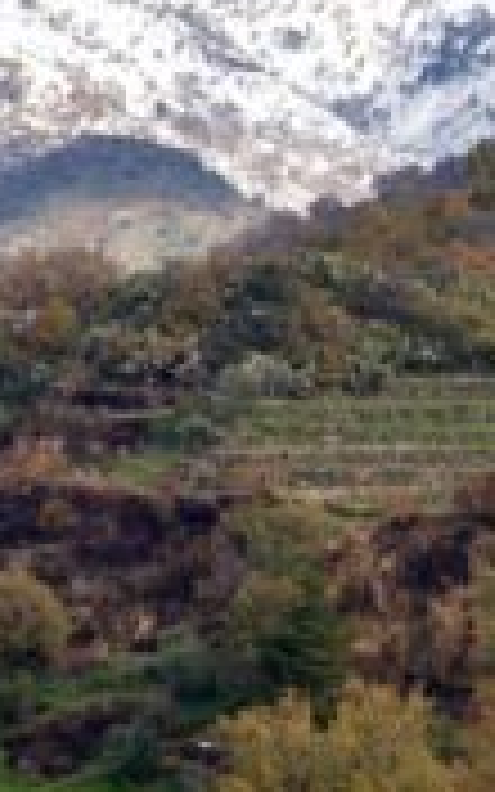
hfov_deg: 5.1
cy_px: 178
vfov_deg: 8.2
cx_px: -252
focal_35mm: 254
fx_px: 5482
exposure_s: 1/200
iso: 100
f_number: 6.3
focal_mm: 38
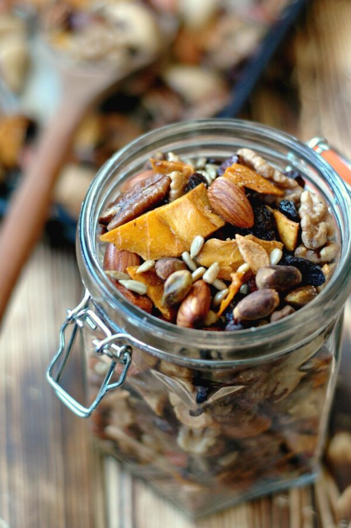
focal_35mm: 75
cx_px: 176
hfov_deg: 18.2
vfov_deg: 27.0
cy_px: 264
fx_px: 1098
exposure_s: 1/30
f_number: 2.2
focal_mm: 50
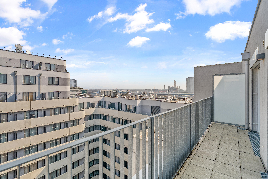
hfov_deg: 96.7
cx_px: 134
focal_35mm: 16
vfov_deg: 73.7
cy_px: 90
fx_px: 119
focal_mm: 16
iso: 200
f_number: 8
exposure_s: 1/250
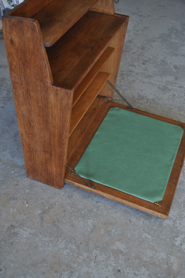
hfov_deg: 30.8
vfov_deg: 45.0
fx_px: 336
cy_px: 139
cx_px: 92
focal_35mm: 44
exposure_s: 1/60
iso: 450
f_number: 4.5
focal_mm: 29
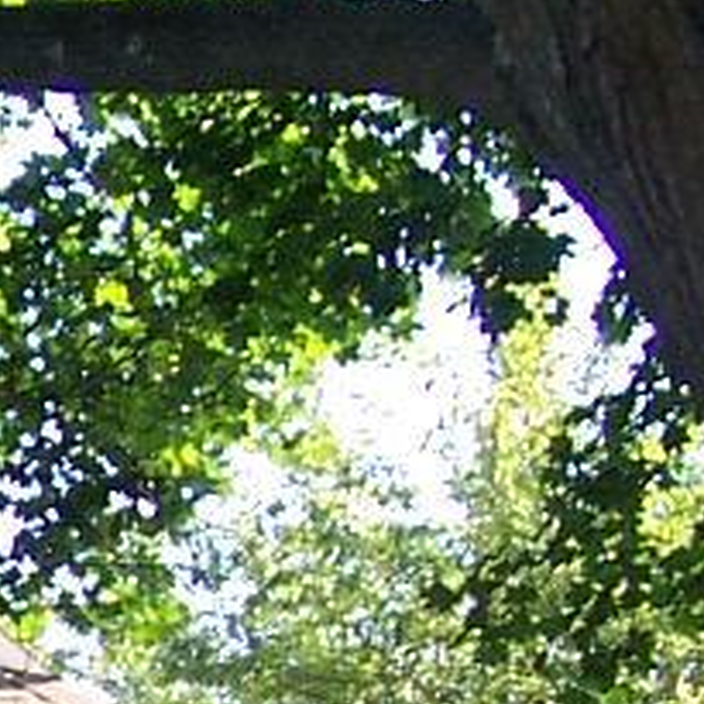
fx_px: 4395
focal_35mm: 191
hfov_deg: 8.6
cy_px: 735
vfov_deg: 9.1
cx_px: -745
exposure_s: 1/125
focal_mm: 5.6
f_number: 2.8
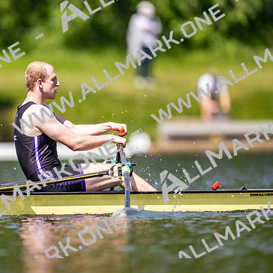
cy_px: 136
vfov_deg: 2.3
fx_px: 6861
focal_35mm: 769
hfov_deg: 2.3
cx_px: 99
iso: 250
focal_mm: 600
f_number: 4
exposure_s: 1/2500
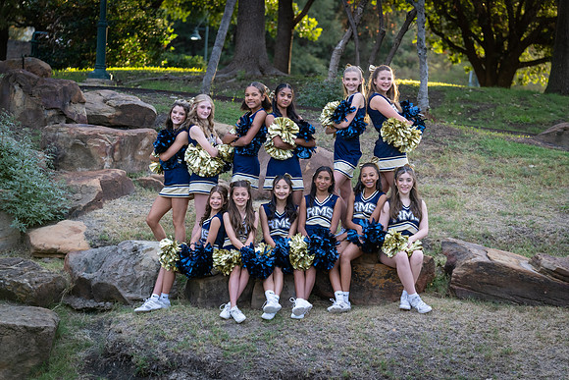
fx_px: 1960
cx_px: 284
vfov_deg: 11.1
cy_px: 190
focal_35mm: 124
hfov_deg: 16.5
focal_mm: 124
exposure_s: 1/320
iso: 800
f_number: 4
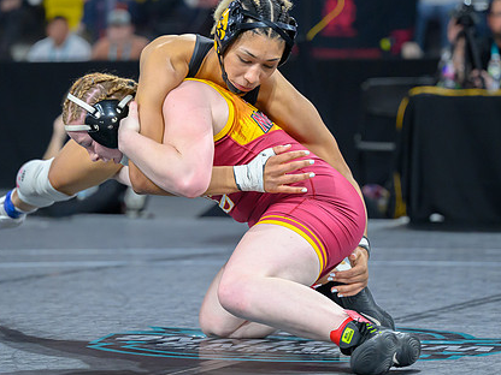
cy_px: 98
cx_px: 239
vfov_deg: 8.3
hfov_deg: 11.0
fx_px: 2591
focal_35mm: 179
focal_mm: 97
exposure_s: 1/800
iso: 2800
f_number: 2.8
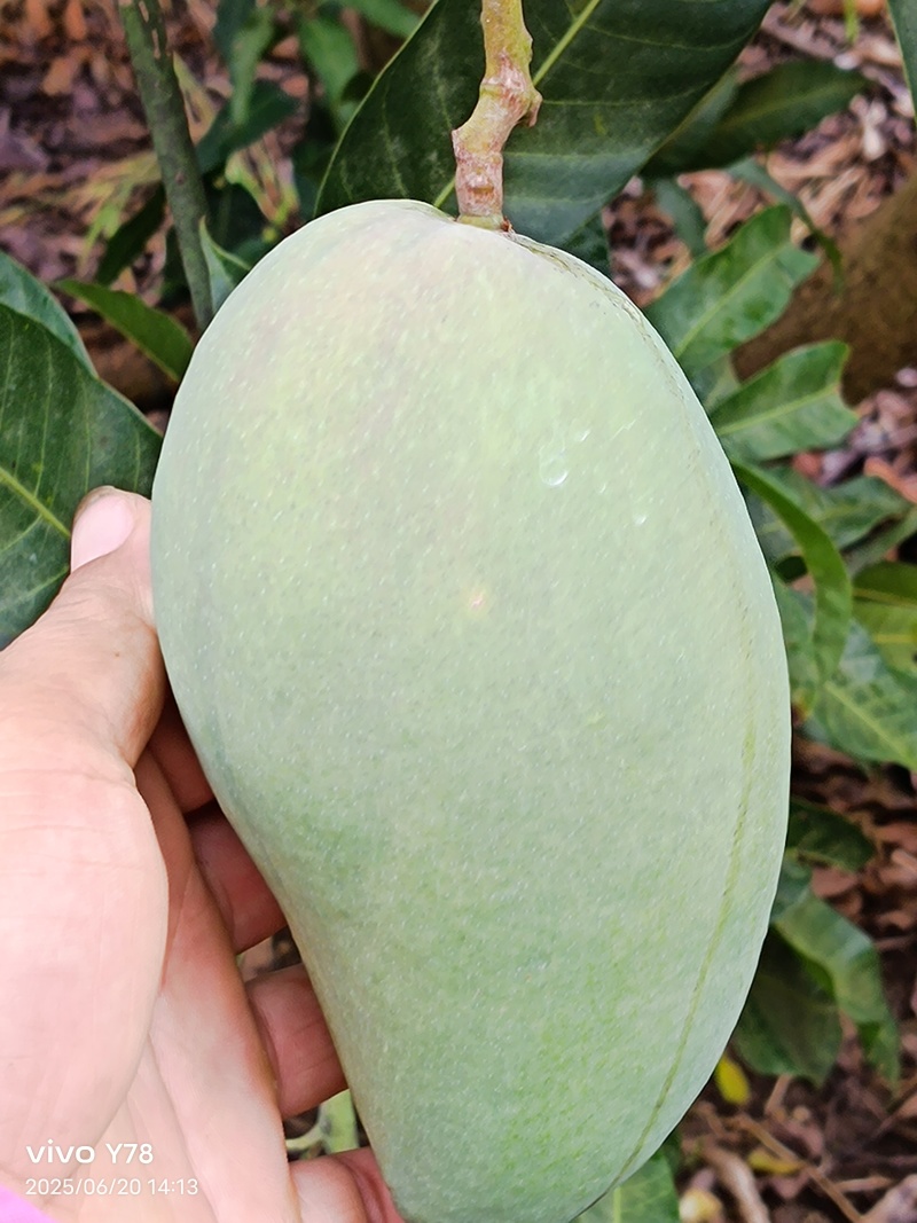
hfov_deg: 18.2
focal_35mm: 81
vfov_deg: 24.1
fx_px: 2862
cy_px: 612
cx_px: 458
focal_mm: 4.05
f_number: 1.8
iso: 101
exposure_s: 1/100
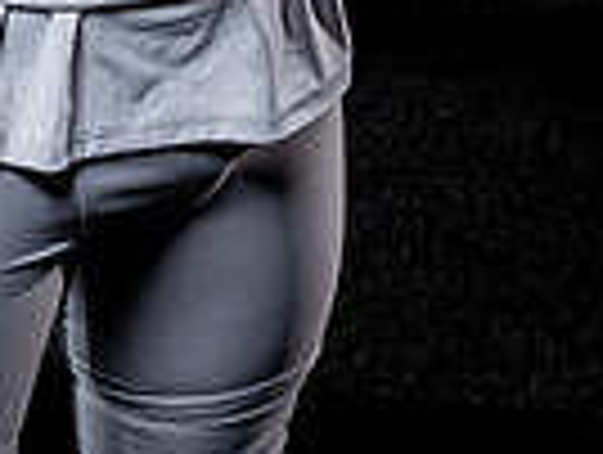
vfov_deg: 6.4
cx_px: 58
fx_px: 3944
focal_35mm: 226
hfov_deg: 8.7
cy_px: -521
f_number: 9
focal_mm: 70
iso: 640
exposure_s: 1/250
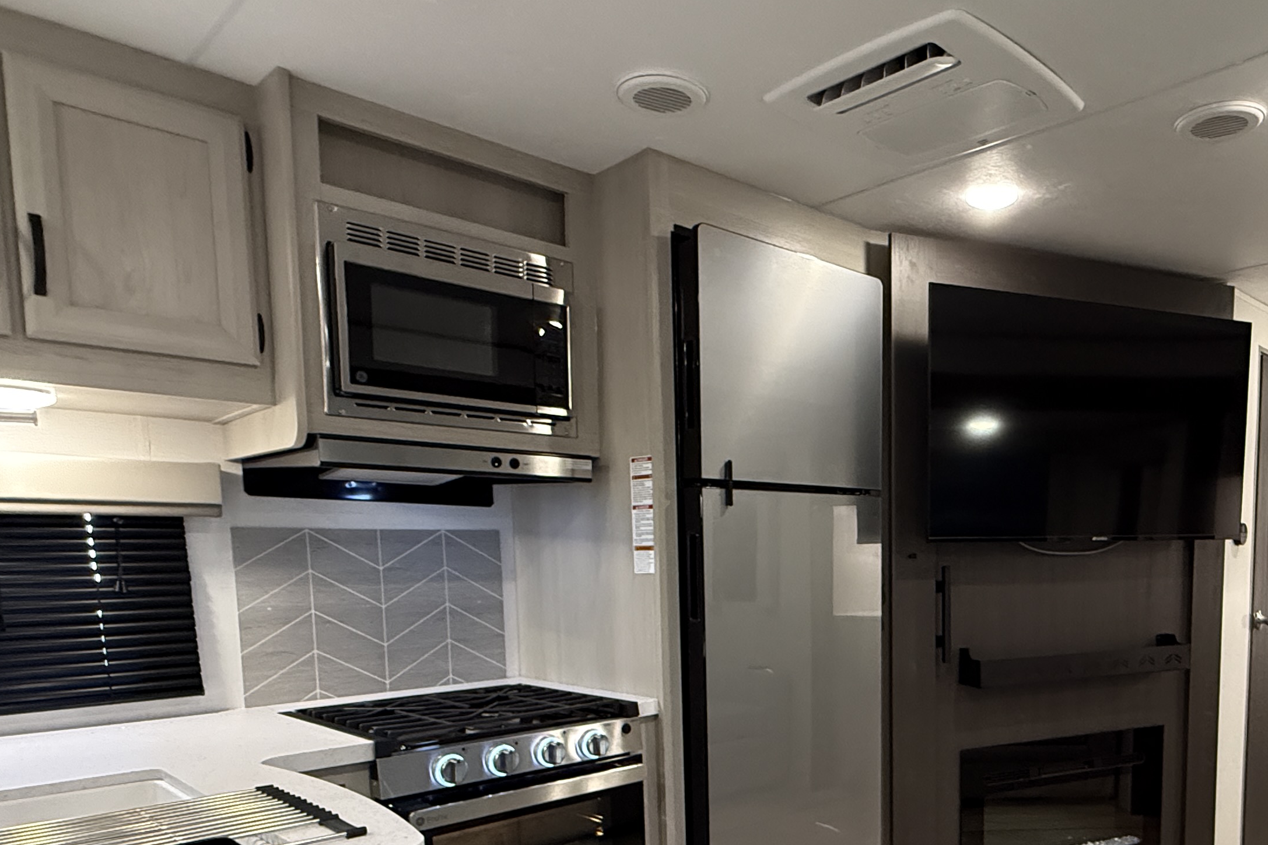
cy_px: 645
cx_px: 843
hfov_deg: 65.6
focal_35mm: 27
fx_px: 951
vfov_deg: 46.1
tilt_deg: -3.9
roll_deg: -0.8
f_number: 2.2
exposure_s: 1/55
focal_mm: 2.22
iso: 640
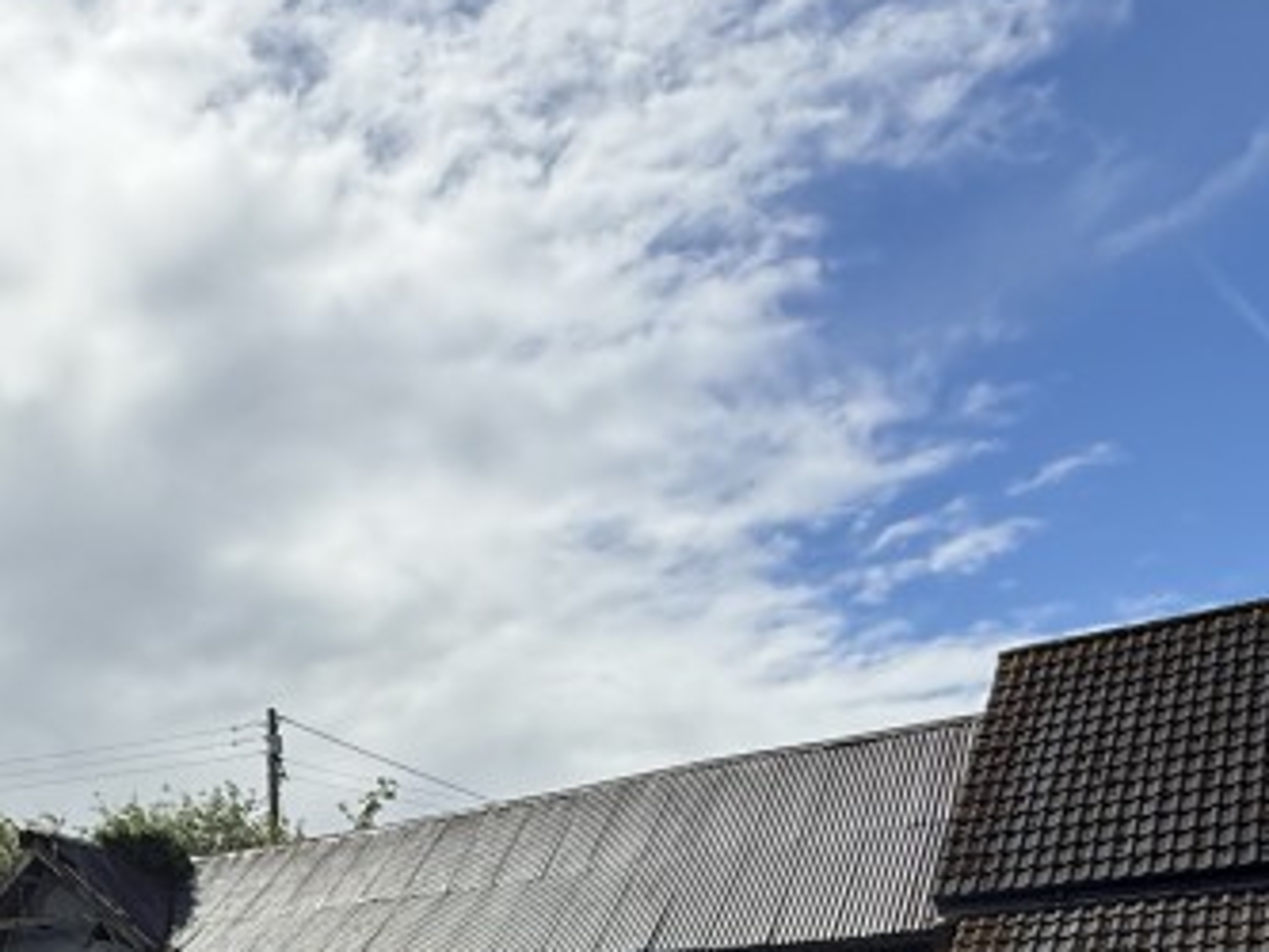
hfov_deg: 39.6
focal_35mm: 43
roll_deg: +0.8
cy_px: 1230
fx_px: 1577
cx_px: 53
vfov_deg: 28.0
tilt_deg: -3.2
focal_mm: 2.22
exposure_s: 1/2717
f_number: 2.2
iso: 64
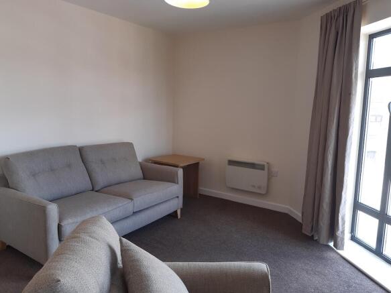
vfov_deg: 53.0
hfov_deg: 67.3
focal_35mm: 26
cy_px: 146
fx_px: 294
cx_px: 196
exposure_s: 1/50
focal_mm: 3.92
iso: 40
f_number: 1.7
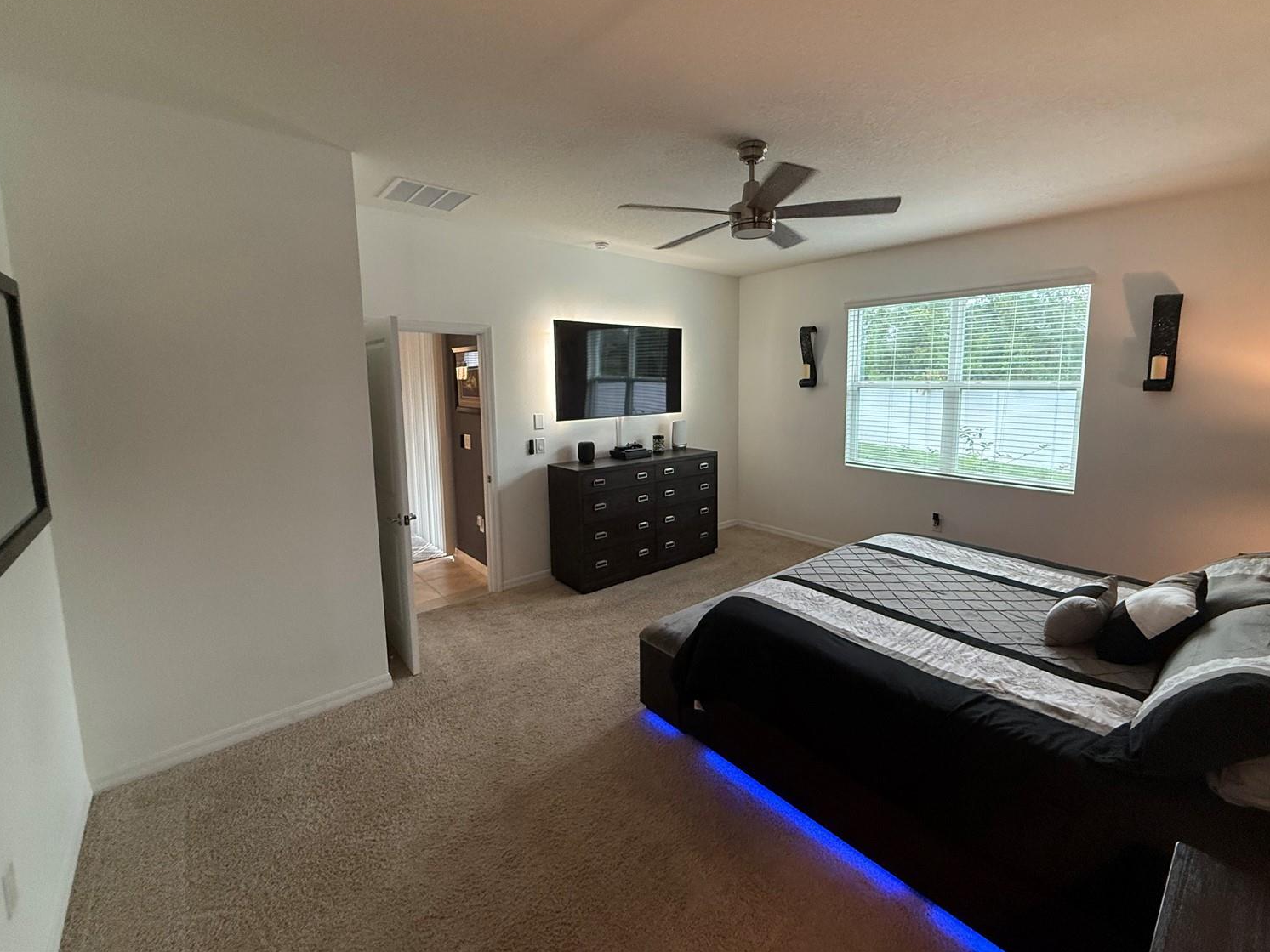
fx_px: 550
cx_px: 673
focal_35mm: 15
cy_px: 443
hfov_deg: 98.1
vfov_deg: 81.6
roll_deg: +0.9
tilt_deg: -5.2
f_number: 2.2
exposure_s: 1/100
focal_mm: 2.22
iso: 320
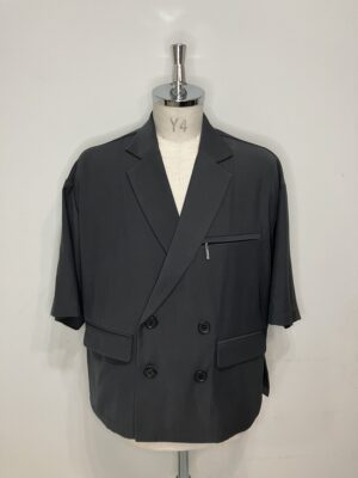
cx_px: 179
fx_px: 386
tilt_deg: -13.3
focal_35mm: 28
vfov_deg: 63.4
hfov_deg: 49.7
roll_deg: +0.1
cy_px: 239
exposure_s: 1/50
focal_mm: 3.99
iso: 100
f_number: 1.8
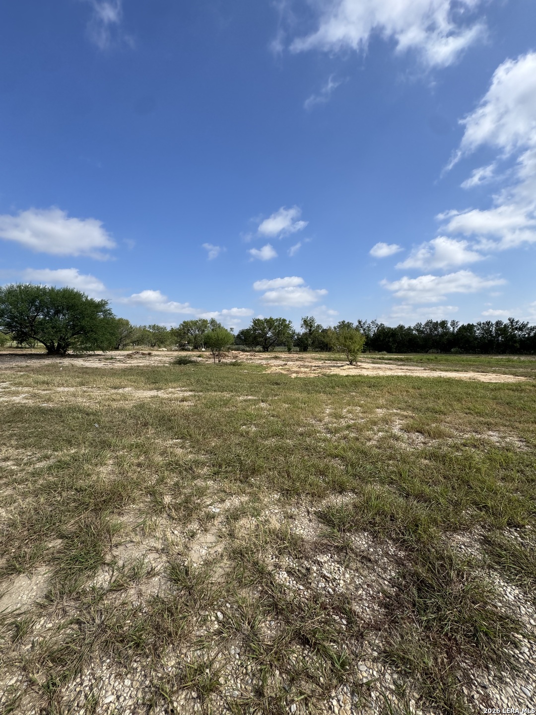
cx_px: 268
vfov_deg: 102.1
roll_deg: +0.3
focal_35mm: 14
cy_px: 358
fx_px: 289
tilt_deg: -3.1
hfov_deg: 85.7
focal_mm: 2.22
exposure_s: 1/2208
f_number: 2.2
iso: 50
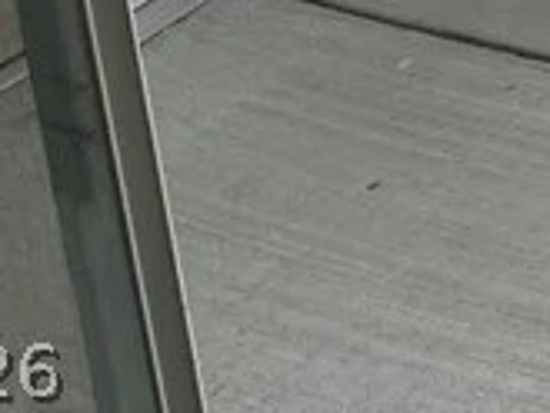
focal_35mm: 87
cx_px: 1403
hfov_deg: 13.7
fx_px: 1383
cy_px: -853
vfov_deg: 10.8
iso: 40
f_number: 2.2
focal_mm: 2.22
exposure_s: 1/220
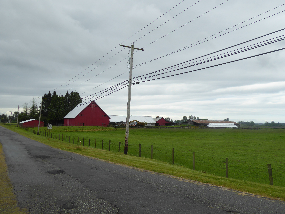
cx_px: 142
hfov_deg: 52.6
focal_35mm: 35
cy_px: 107
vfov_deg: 40.7
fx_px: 288
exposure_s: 1/320
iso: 80
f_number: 3.7
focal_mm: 6.3
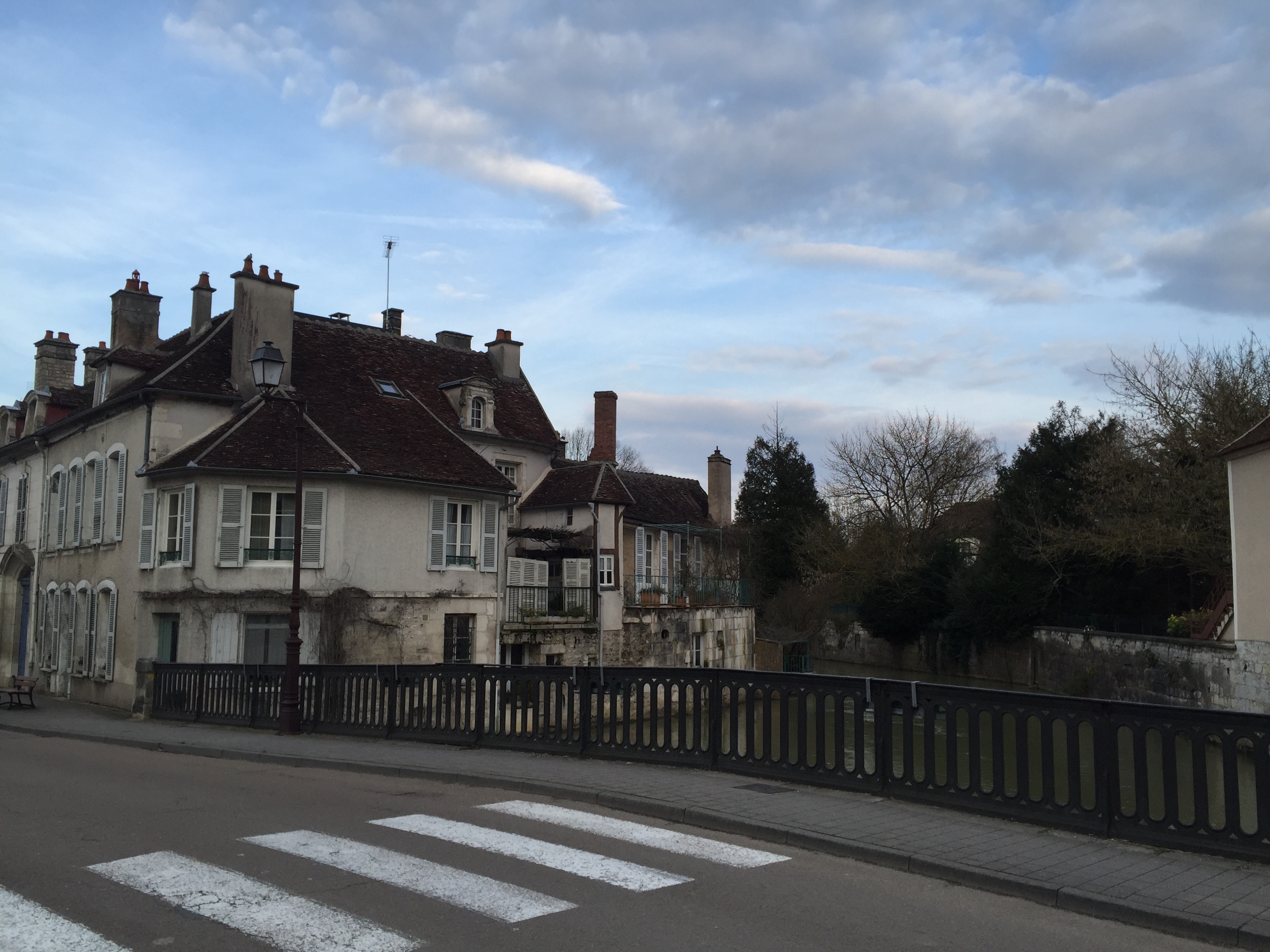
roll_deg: -0.2
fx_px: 1064
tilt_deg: +7.6
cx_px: 635
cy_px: 476
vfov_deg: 48.2
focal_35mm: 29
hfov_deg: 61.7
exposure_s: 1/573
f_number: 2.2
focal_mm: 4.15
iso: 32
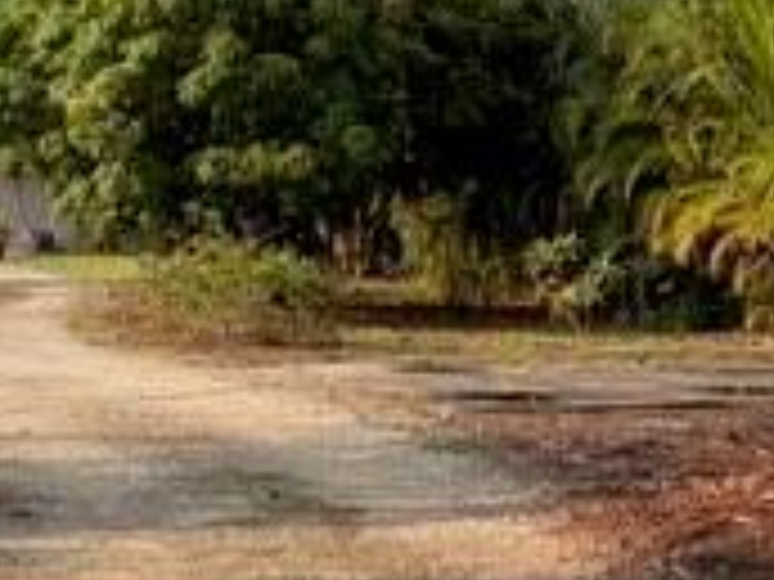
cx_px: 572
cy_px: -252
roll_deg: +0.2
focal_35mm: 121
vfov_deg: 11.8
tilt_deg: +8.7
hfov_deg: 16.2
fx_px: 2706
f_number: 1.6
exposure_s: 1/1706
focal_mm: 5.96
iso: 50
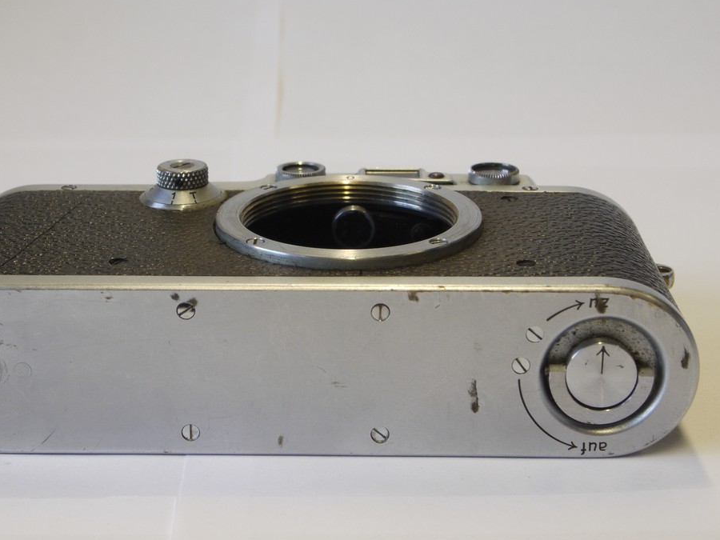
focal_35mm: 72
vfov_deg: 20.4
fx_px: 1498
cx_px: 299
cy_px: 211
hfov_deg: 27.0
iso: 400
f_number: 9
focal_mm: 27
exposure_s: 1/25
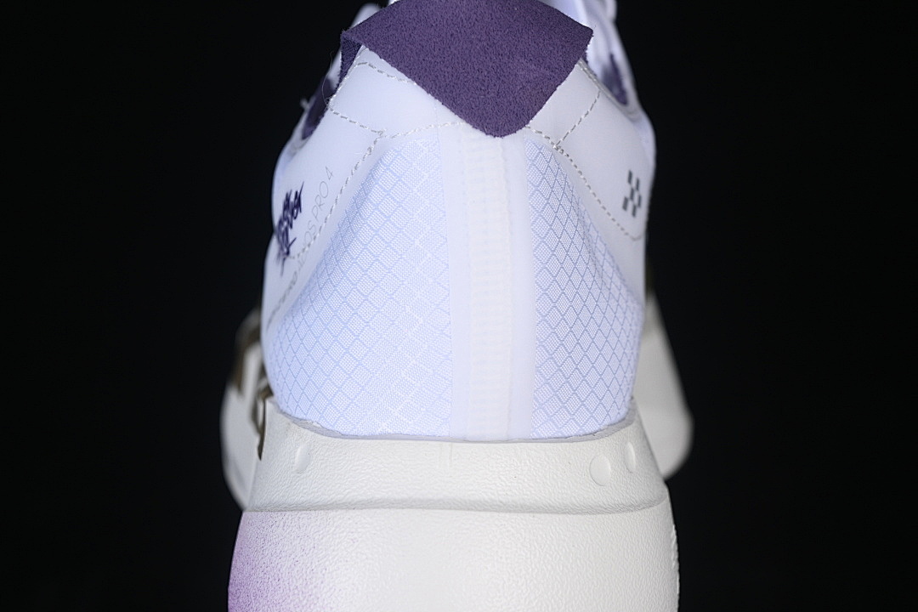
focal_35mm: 75
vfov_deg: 18.2
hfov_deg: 27.0
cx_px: 459
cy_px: 306
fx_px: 1912
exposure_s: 1/80
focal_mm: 50
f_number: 7.1
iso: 160
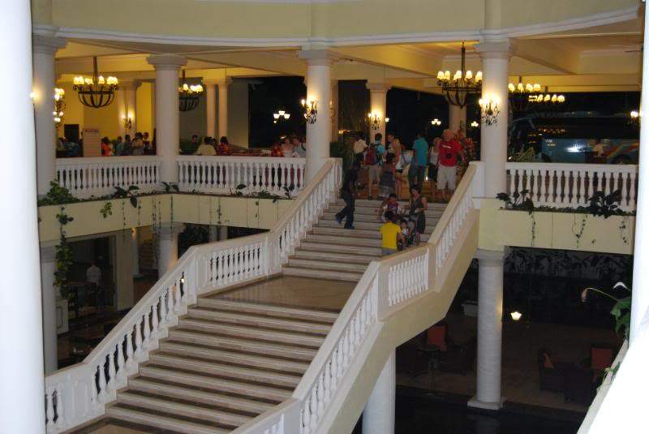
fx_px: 812
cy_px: 217
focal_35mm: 45
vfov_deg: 29.9
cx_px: 324
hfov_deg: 43.6
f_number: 4.2
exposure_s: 1/60
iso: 900
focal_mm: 30
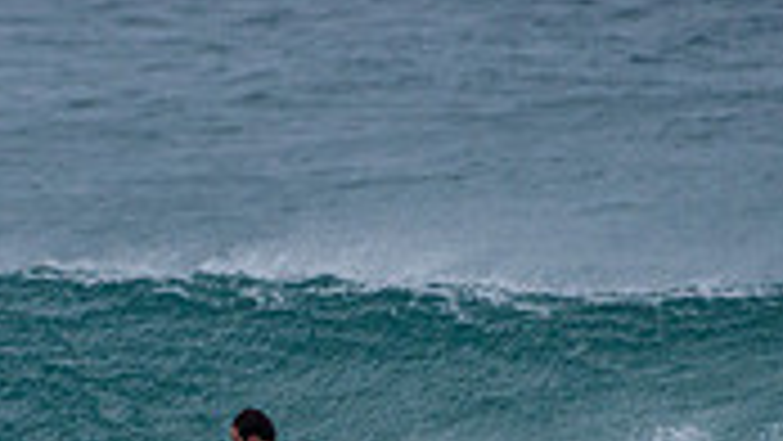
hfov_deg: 1.0
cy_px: 668
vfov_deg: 0.6
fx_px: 44341
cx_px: -144
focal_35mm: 2135
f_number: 5.6
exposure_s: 1/2000
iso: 450
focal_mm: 500
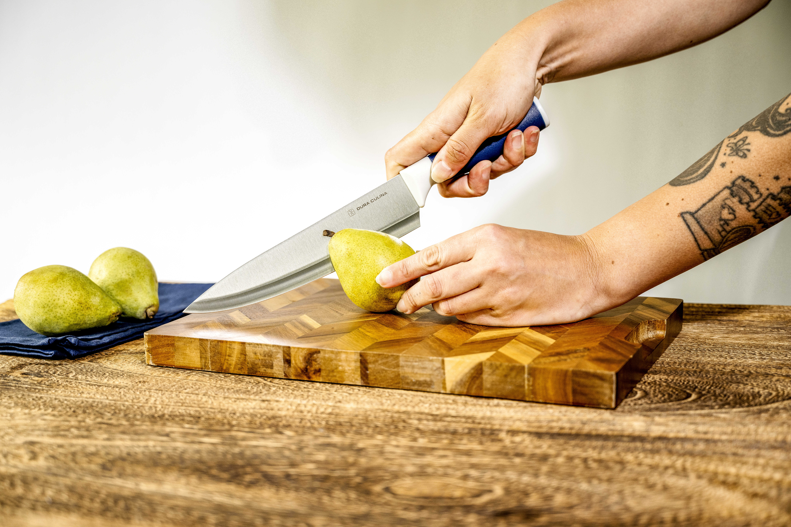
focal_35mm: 55
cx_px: 396
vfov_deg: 24.6
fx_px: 1208
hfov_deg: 36.2
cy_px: 264
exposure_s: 1/125
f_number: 4
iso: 400
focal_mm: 55
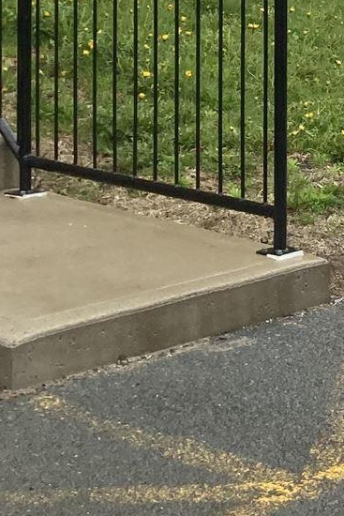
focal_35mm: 122
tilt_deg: -2.4
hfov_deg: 10.5
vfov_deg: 16.0
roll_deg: -1.9
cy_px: -144
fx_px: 1747
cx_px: 655
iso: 20
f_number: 1.8
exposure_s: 1/358
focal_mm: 3.99
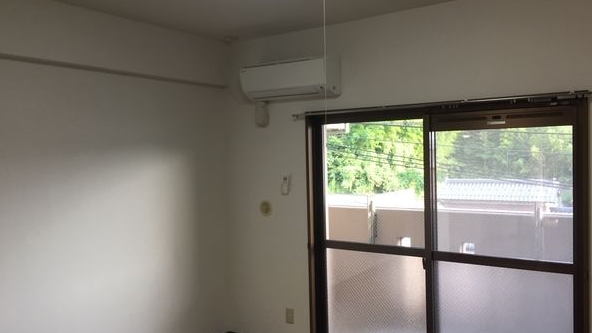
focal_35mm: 32
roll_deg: -1.5
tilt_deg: -2.7
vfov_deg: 36.6
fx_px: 502
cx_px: 299
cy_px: 149
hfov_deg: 61.0
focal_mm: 4.15
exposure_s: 1/30
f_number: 2.2
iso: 40
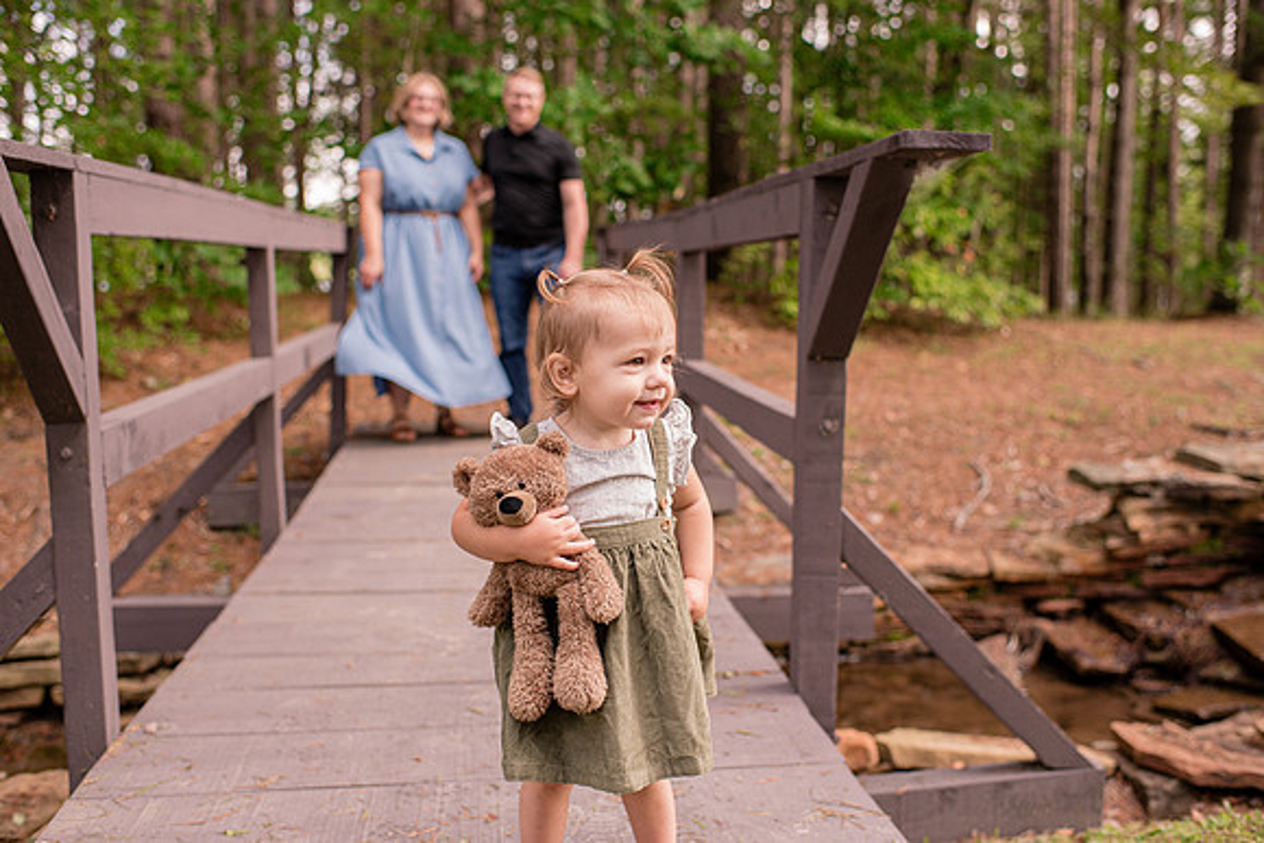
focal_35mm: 35
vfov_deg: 37.9
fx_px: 1229
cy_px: 422
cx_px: 632
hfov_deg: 54.4
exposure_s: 1/640
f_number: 2.8
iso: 400
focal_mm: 35
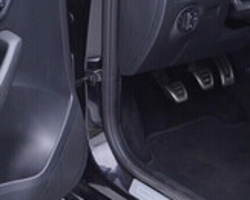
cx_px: 74
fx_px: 842
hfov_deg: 16.8
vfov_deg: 13.4
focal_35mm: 114
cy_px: 36
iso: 125
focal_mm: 24
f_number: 2.8
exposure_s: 1/40
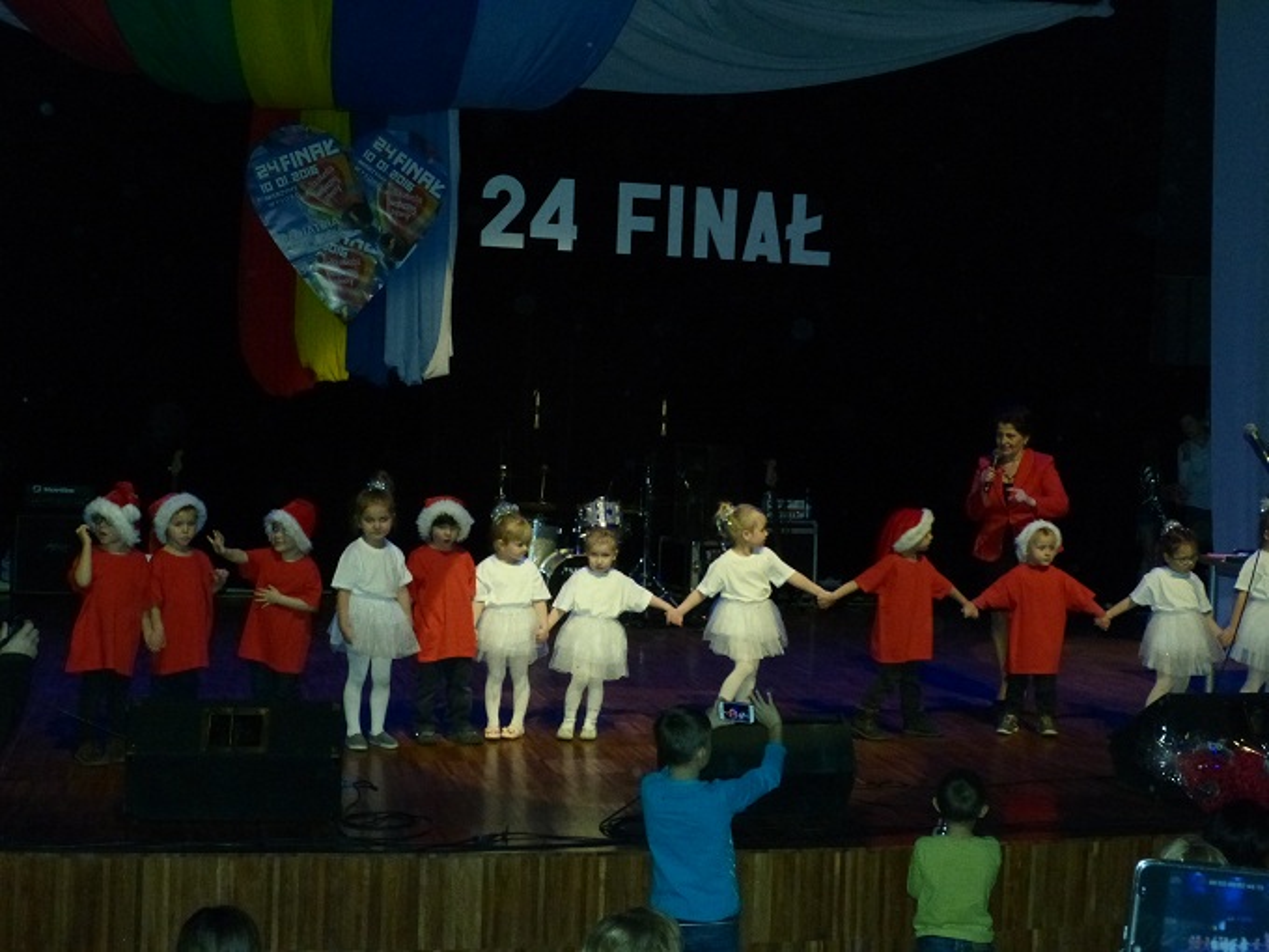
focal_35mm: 50
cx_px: 634
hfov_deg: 38.2
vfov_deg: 29.1
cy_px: 476
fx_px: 1833
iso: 800
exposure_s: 1/60
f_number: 6.3
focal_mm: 9
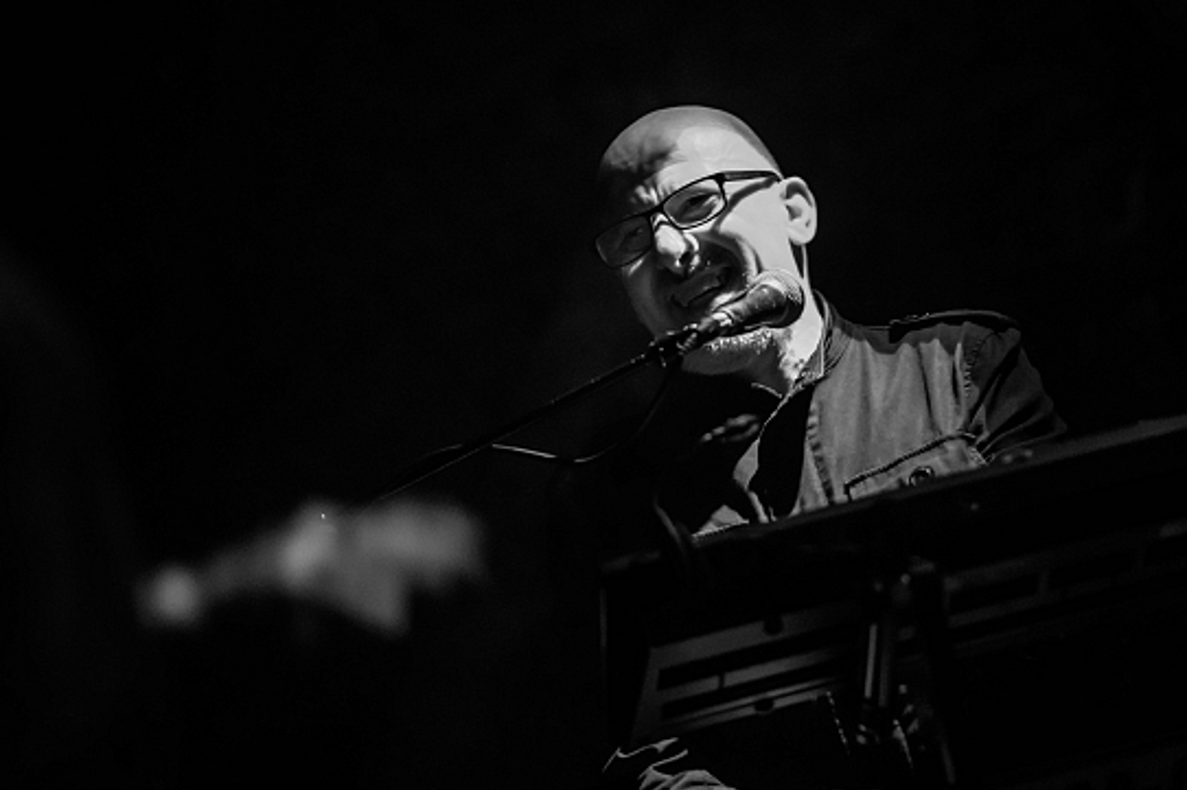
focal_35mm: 266
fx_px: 8767
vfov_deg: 5.2
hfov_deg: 7.7
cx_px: 753
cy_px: 353
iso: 3200
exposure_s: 1/80
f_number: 2.8
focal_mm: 200
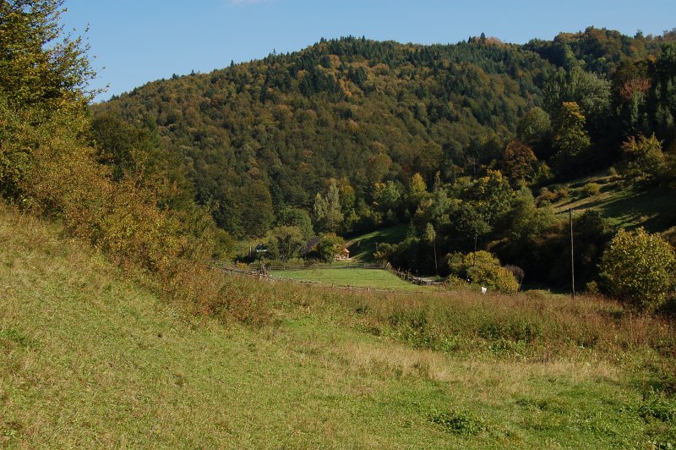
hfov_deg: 42.4
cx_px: 338
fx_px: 872
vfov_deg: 28.9
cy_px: 225
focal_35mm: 46
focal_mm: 31
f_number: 10
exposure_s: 1/200
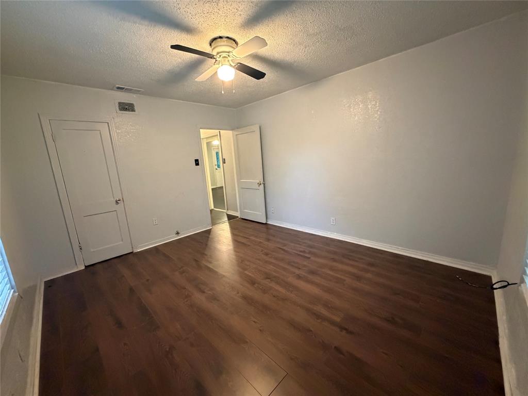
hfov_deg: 102.1
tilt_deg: -10.3
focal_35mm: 14
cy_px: 198
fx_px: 214
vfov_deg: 85.7
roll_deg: +4.4
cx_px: 264
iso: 1000
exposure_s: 1/60
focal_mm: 2.22
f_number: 2.2
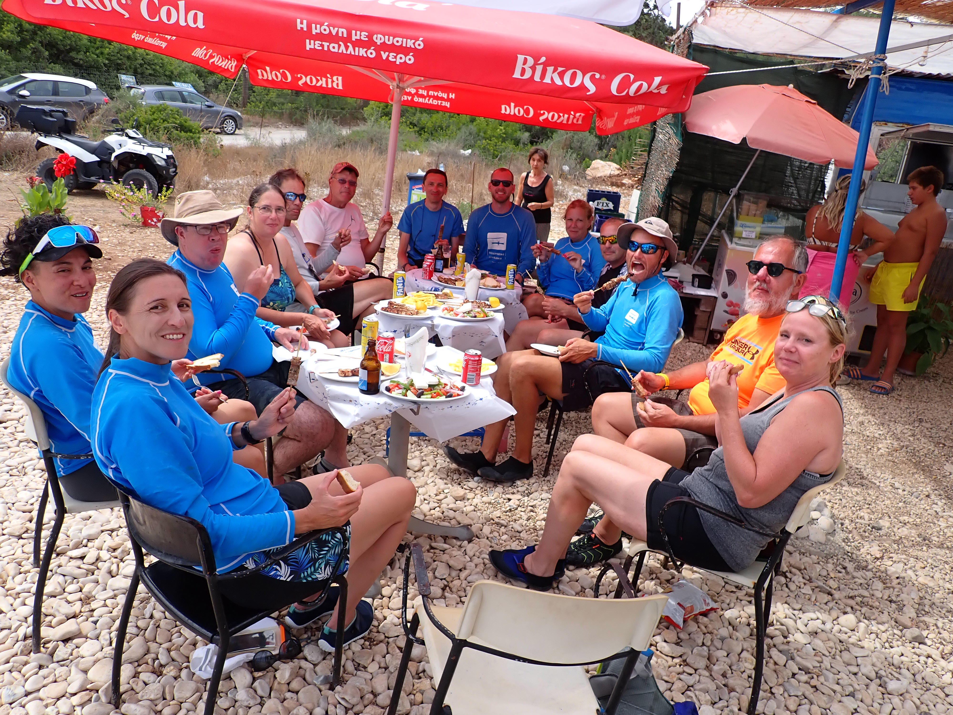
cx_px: 476
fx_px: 688
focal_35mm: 25
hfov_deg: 69.4
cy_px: 358
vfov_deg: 54.9
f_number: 2.8
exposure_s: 1/640
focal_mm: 4.5
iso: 100
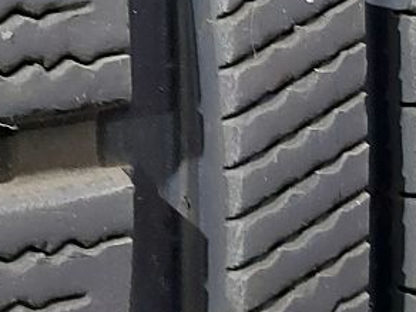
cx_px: 169
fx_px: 1370
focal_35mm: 114
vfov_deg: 12.8
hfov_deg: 17.3
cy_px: -9
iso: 400
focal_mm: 5.23
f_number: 1.8
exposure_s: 1/25
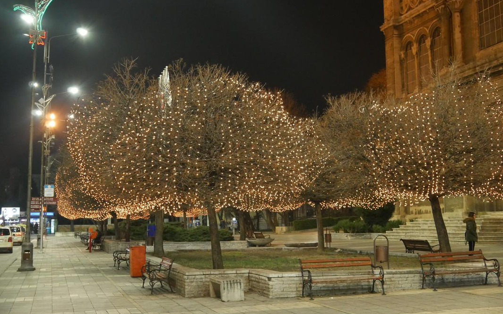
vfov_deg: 25.3
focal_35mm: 51
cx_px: 252
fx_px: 699
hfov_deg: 39.6
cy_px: 127
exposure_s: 1/20
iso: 3200
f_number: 4.5
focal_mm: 24
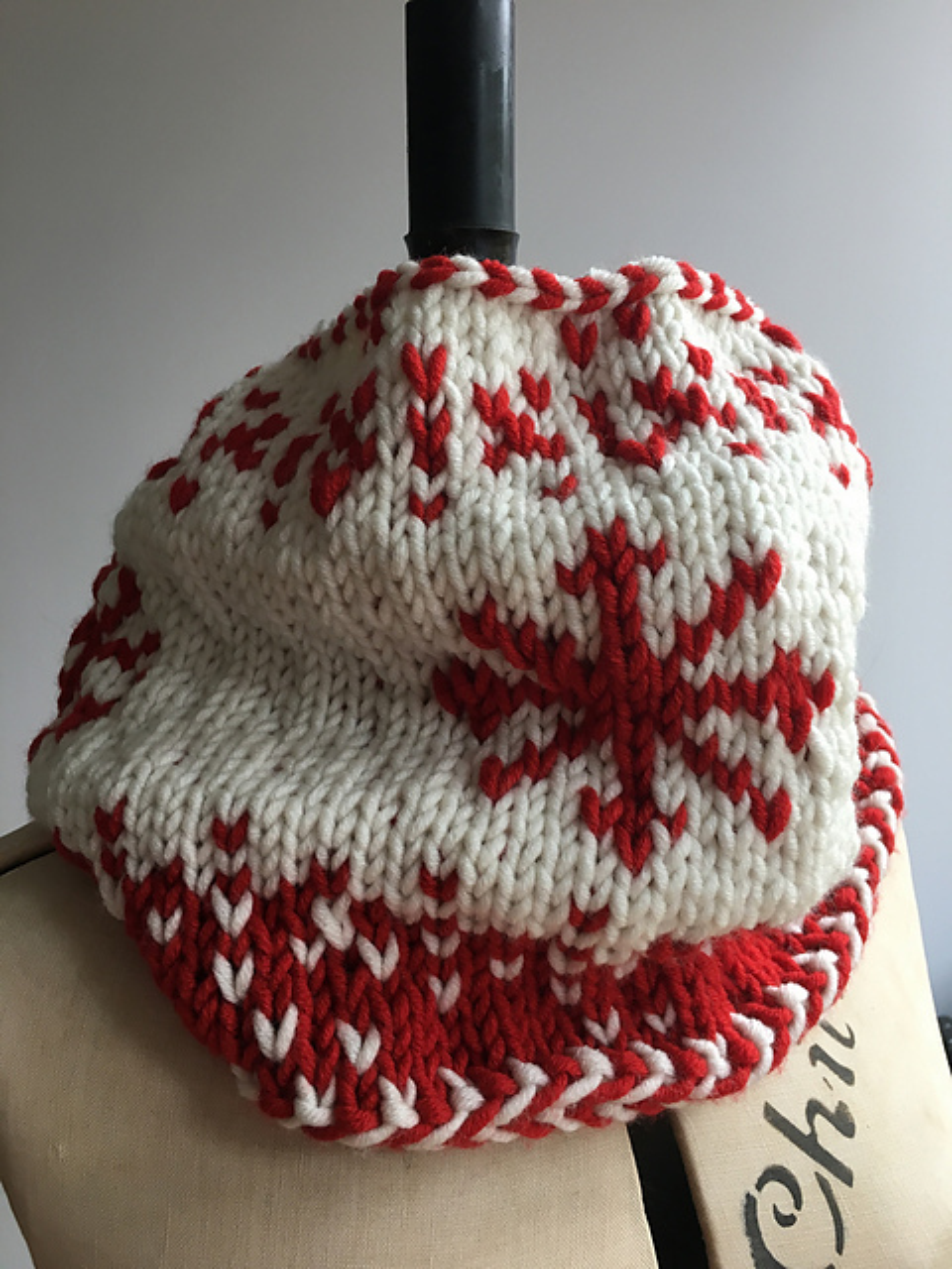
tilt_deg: -10.3
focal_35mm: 29
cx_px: 476
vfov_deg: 61.7
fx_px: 1063
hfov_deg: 48.2
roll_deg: +1.1
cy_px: 634
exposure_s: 1/33
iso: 64
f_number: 2.2
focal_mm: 4.15
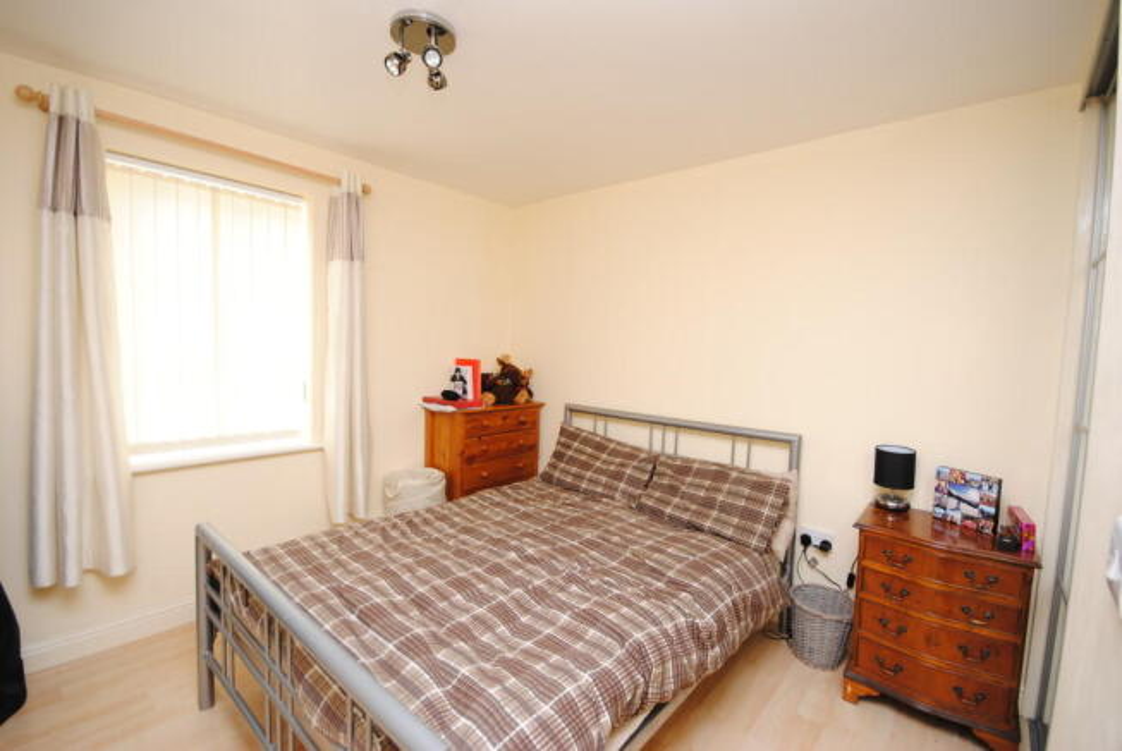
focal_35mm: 15
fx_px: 468
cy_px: 376
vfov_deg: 77.5
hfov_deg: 100.3
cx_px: 561
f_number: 5.6
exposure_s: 1/60
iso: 400
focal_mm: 10
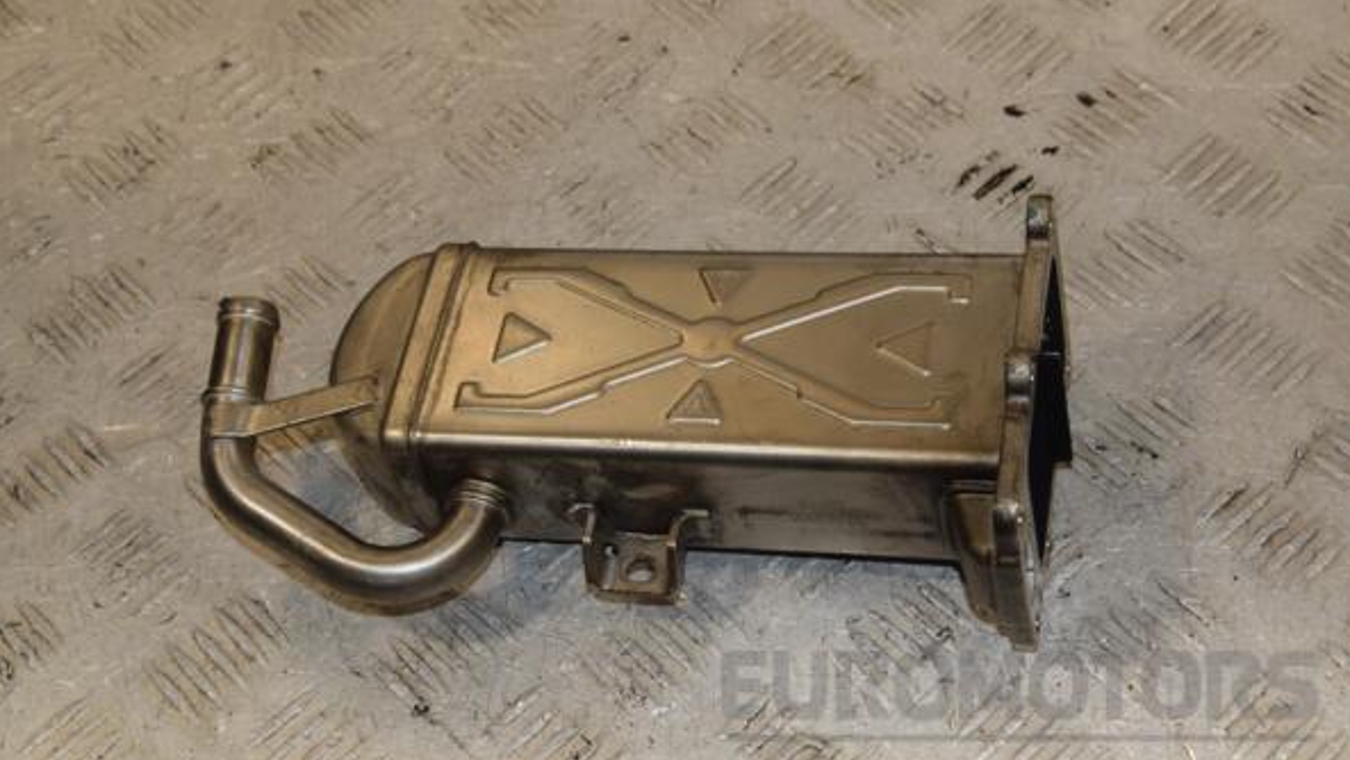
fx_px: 2561
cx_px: 678
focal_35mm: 72
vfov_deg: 16.9
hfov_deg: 29.5
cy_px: 382
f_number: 9
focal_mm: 45
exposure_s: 1/200
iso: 800
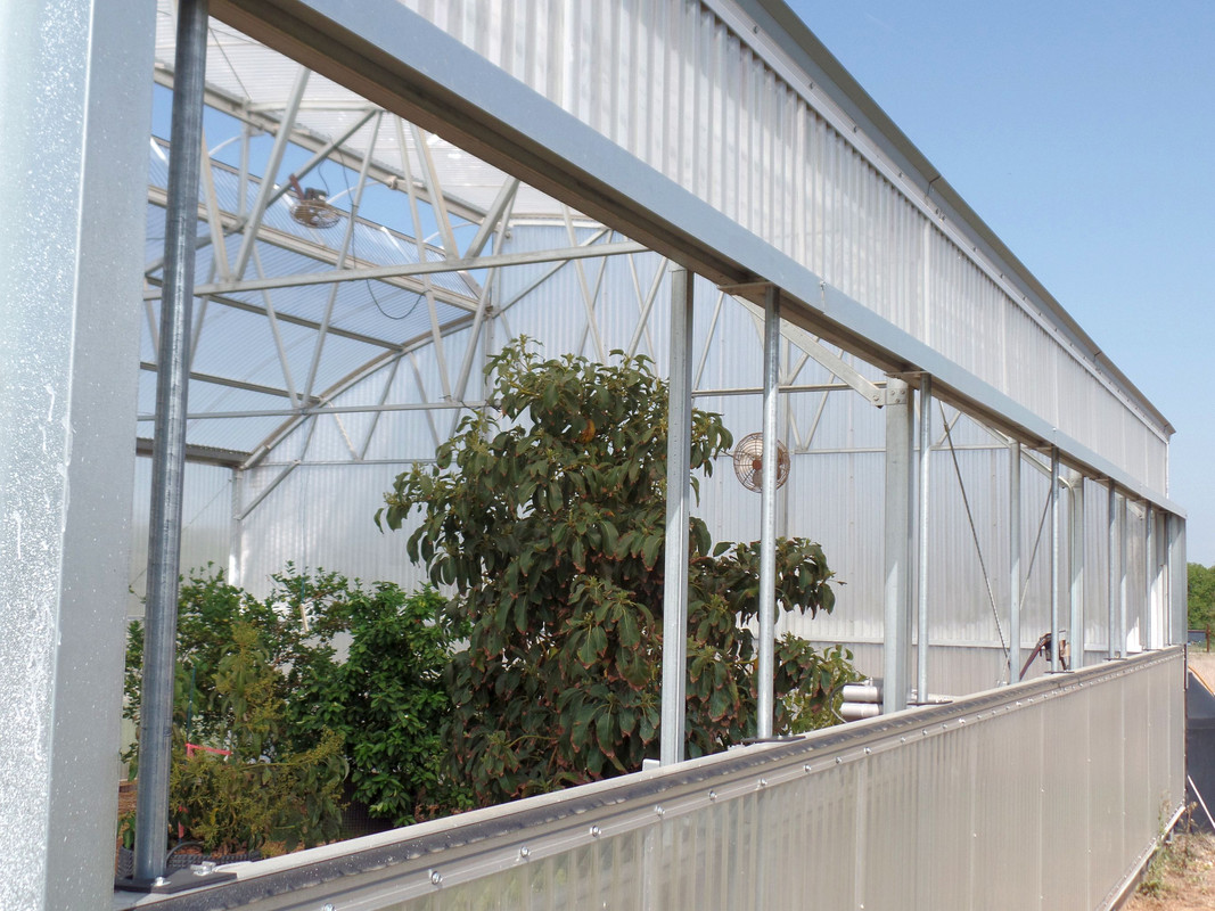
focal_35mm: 42
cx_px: 608
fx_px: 1474
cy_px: 456
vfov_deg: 34.3
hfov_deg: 44.8
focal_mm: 7.5
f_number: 3.2
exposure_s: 1/1000
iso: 80
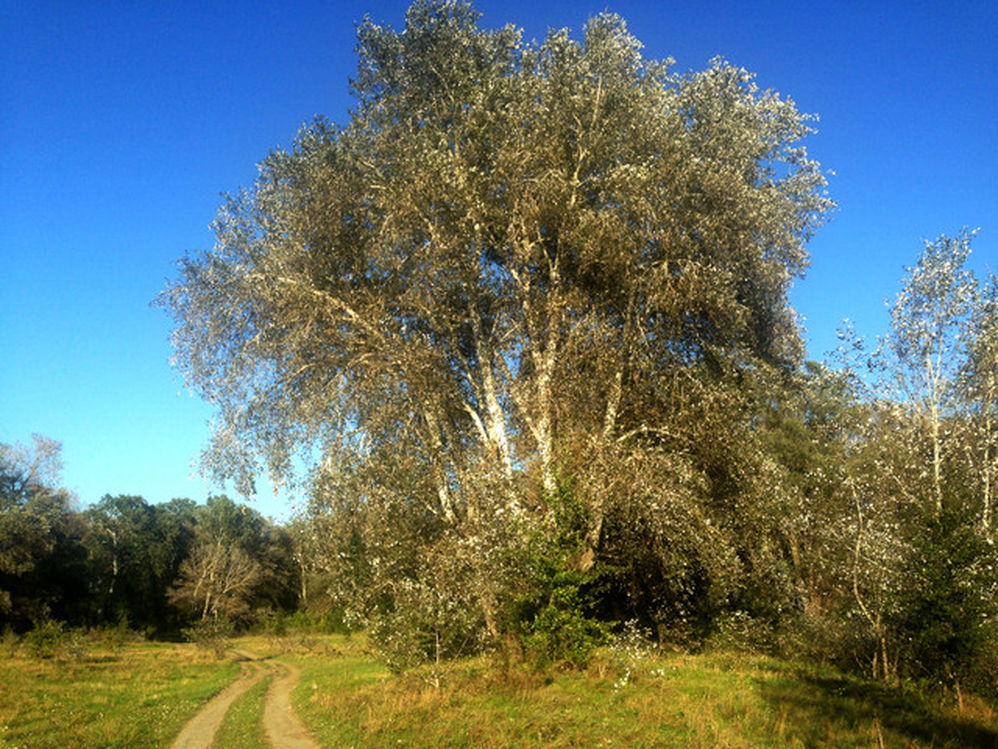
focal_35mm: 33
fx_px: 951
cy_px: 374
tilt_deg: +14.9
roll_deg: +1.9
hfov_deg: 55.4
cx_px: 499
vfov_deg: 42.9
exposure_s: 1/968
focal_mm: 4.12
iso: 50
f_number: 2.4
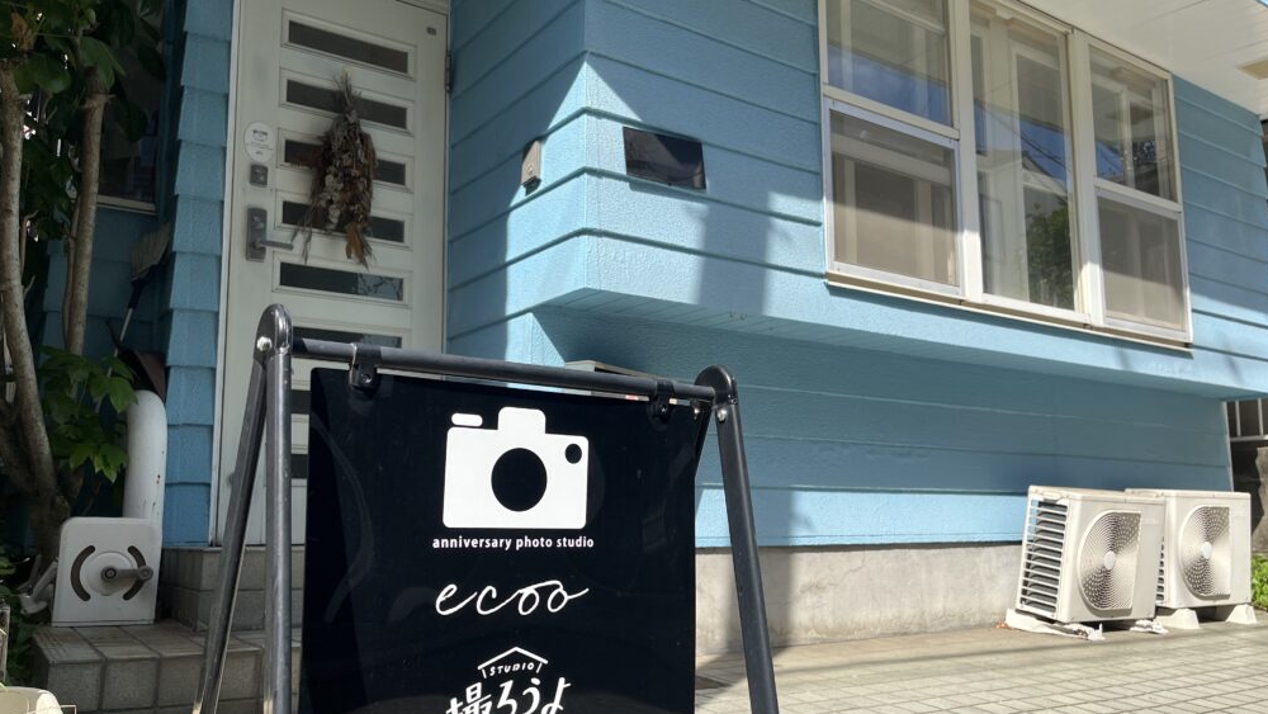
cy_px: 384
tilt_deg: +6.6
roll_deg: +0.3
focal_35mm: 29
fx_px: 975
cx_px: 647
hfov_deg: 66.0
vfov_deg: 40.2
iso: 50
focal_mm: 5.1
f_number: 1.6
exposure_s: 1/1890
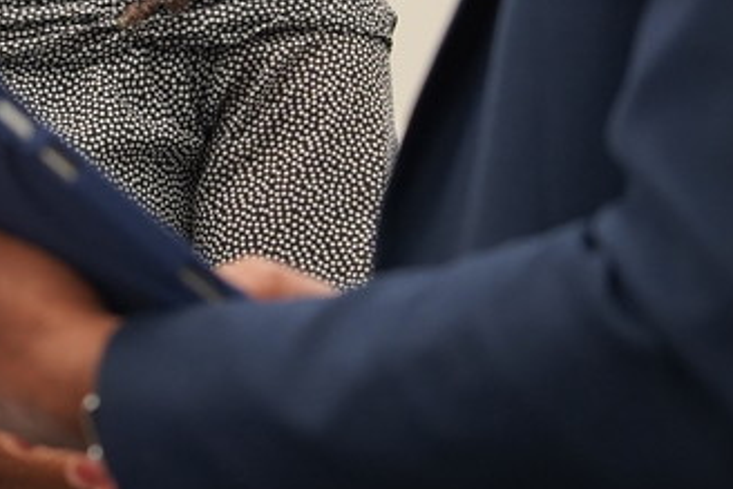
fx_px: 6681
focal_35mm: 328
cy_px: 8
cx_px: -78
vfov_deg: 4.2
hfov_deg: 6.3
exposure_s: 1/160
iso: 2000
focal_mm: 105
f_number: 4
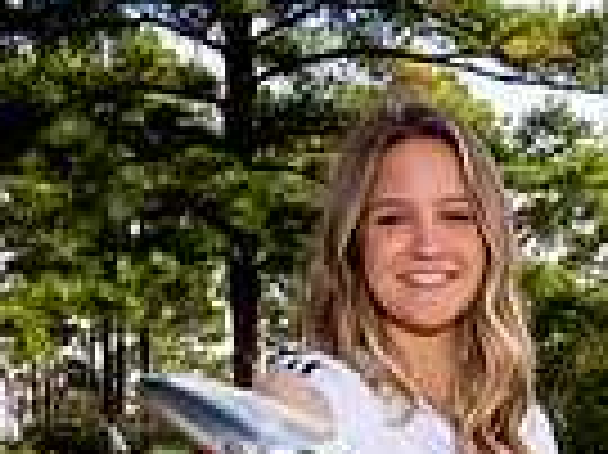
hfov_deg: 16.5
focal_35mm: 119
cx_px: 459
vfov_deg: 11.1
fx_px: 2088
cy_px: 953
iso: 160
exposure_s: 1/250
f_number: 8
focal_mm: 37
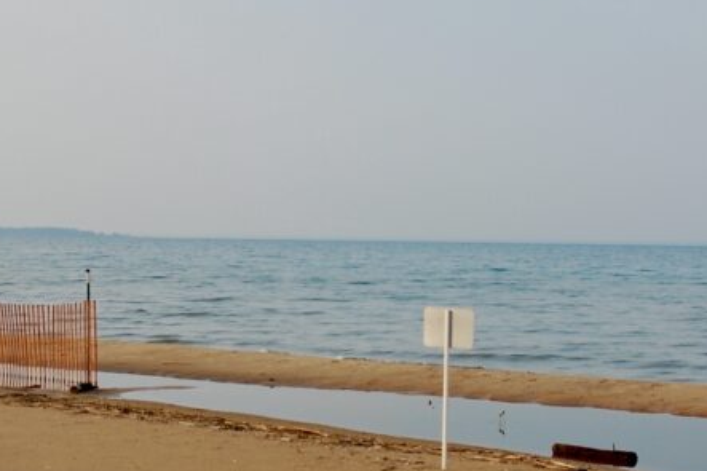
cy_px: 314
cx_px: 434
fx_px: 1904
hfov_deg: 21.0
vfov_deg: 14.1
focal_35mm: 97
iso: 200
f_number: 8
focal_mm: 28
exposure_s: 1/250
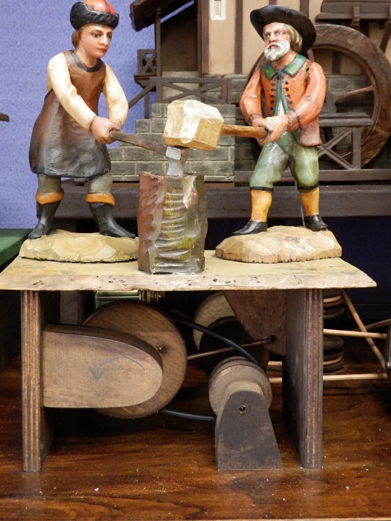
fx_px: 753
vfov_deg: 38.2
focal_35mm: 50
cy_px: 236
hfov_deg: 29.1
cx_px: 194
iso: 800
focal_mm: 8
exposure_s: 1/13
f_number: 3.8
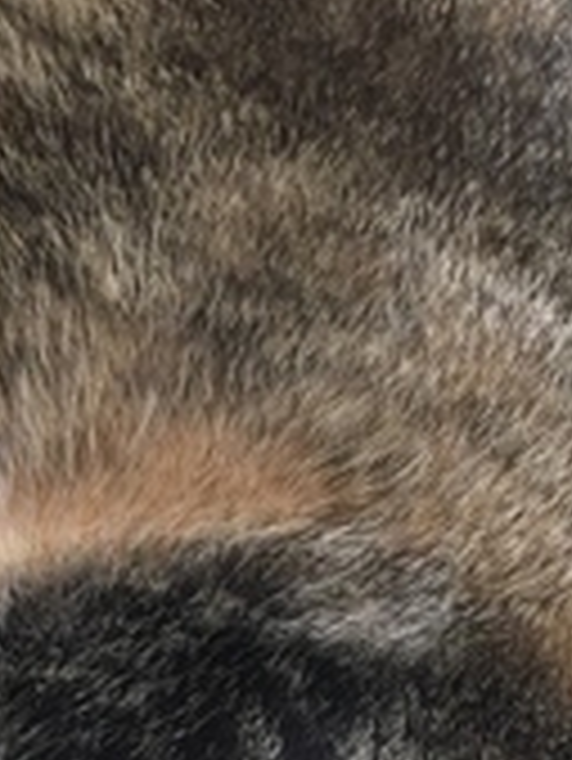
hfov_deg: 13.3
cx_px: -27
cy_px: 931
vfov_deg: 17.0
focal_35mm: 110
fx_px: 2420
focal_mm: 3.3
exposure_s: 1/301
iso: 25
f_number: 2.4
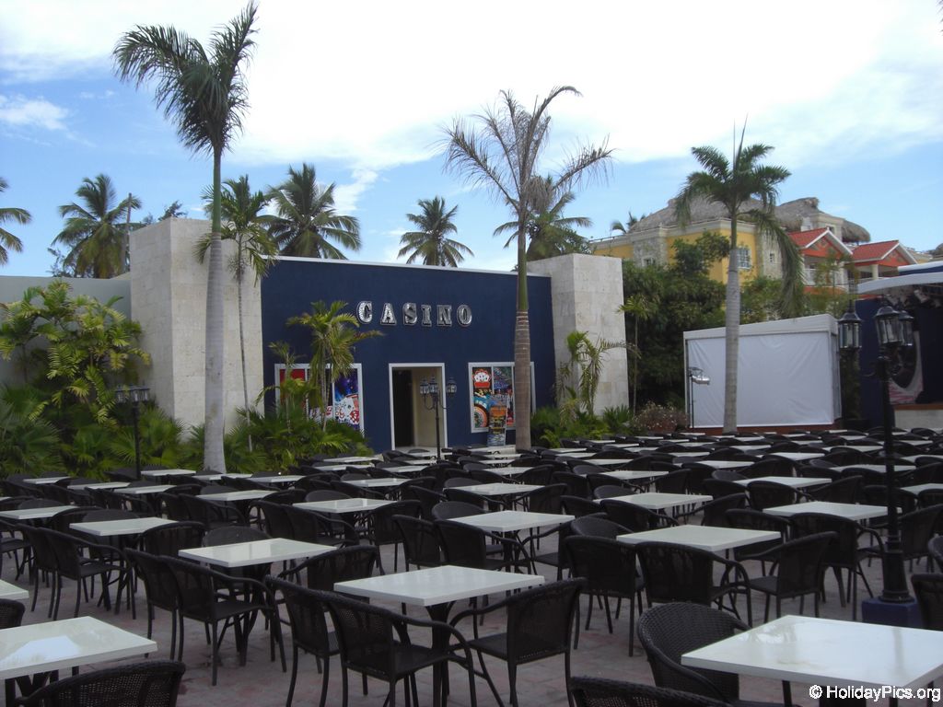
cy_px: 354
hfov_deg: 49.0
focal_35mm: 38
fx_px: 1035
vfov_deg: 37.7
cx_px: 472
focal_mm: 6.2
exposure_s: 1/400
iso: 64
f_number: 2.7
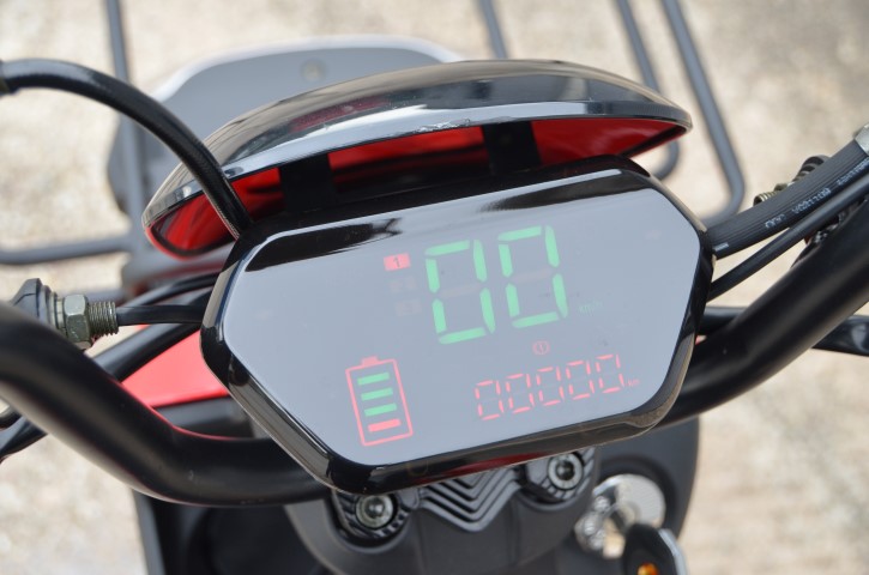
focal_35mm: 52
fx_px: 1265
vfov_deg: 25.6
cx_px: 434
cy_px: 288
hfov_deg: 37.9
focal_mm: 35
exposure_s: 1/100
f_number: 5
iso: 400
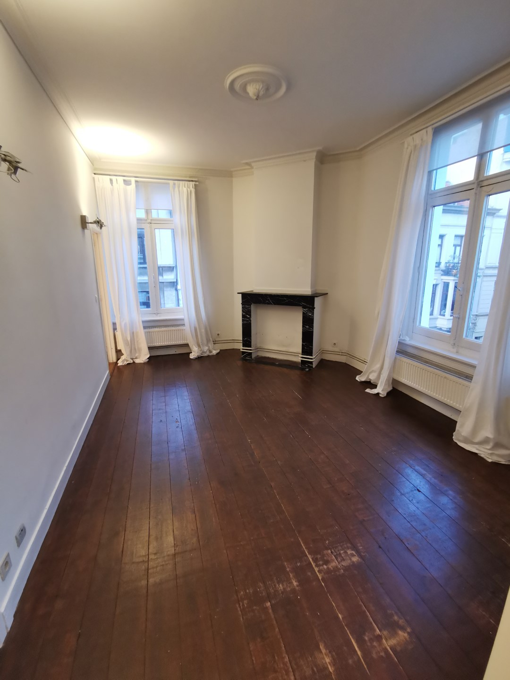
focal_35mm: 16
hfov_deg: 78.1
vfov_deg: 94.5
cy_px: 340
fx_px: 314
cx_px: 255
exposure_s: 1/20
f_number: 2.2
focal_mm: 2.35
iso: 500
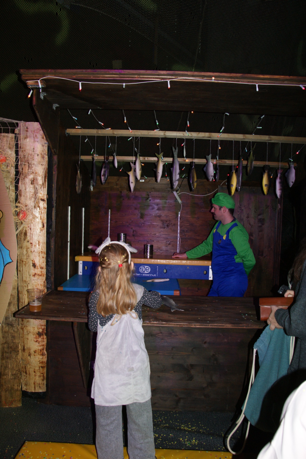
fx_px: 345
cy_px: 230
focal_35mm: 27
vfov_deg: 67.4
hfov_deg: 47.9
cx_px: 153
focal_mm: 18
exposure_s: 1/60
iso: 400
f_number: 5.6
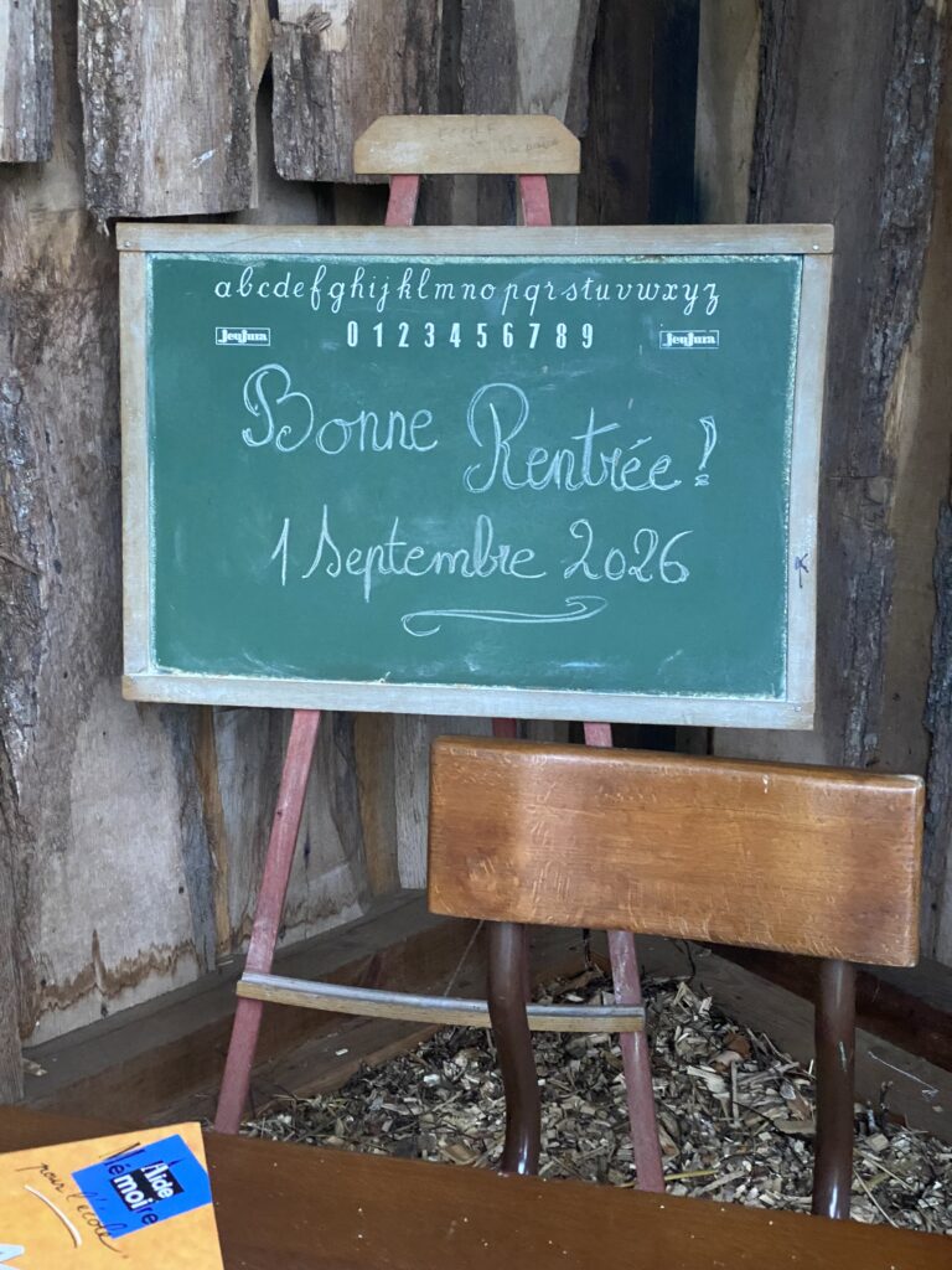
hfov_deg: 28.0
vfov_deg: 36.8
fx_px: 1907
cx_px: 476
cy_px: 635
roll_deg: -0.9
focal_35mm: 52
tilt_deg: -20.0
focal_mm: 6
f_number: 2
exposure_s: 1/30
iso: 800
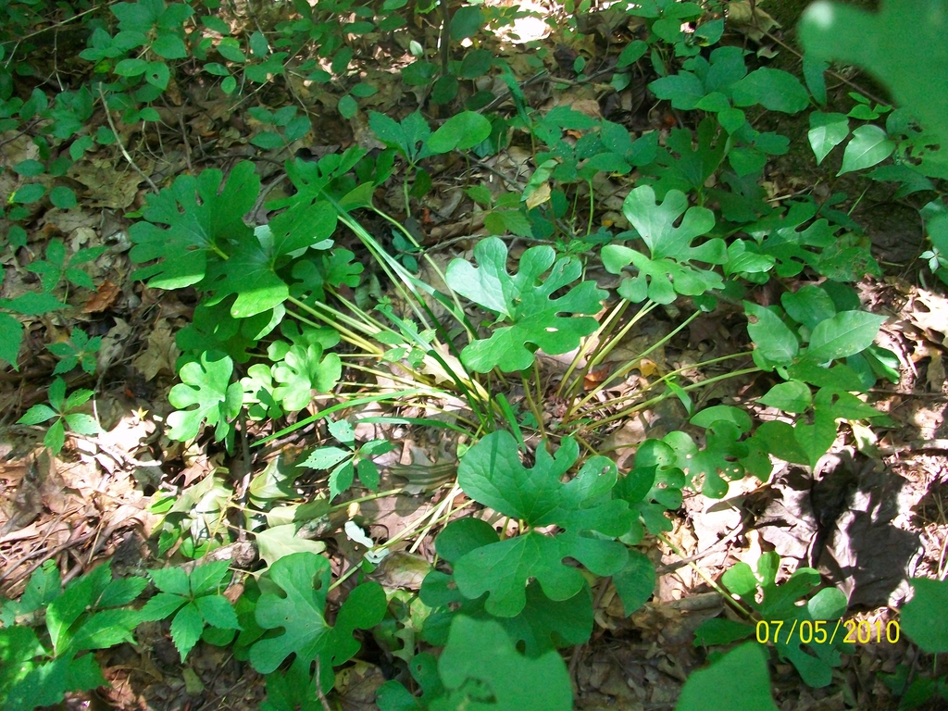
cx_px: 474
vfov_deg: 44.2
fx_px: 876
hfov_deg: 56.8
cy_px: 356
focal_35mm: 32
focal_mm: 5.7
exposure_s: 1/15
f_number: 2.8
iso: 160
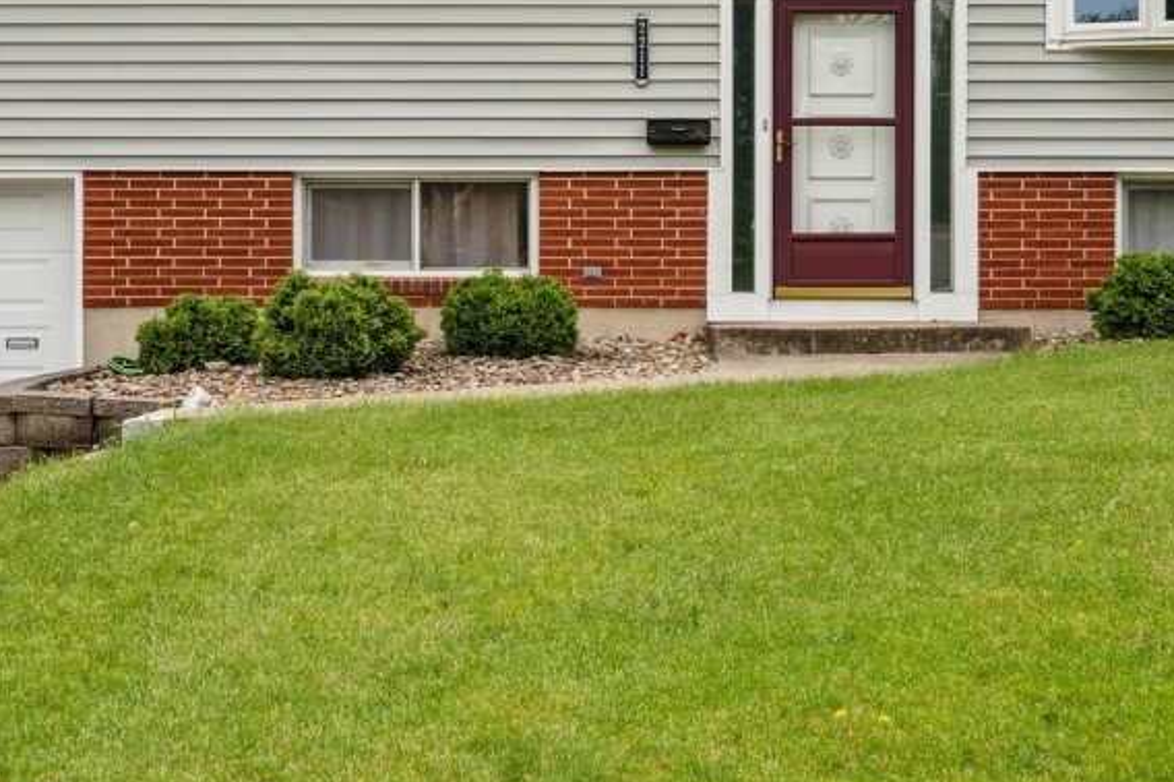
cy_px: 10
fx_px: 2249
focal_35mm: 69
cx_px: 523
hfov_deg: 29.2
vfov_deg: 19.2
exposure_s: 1/400
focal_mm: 34
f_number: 10
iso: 400
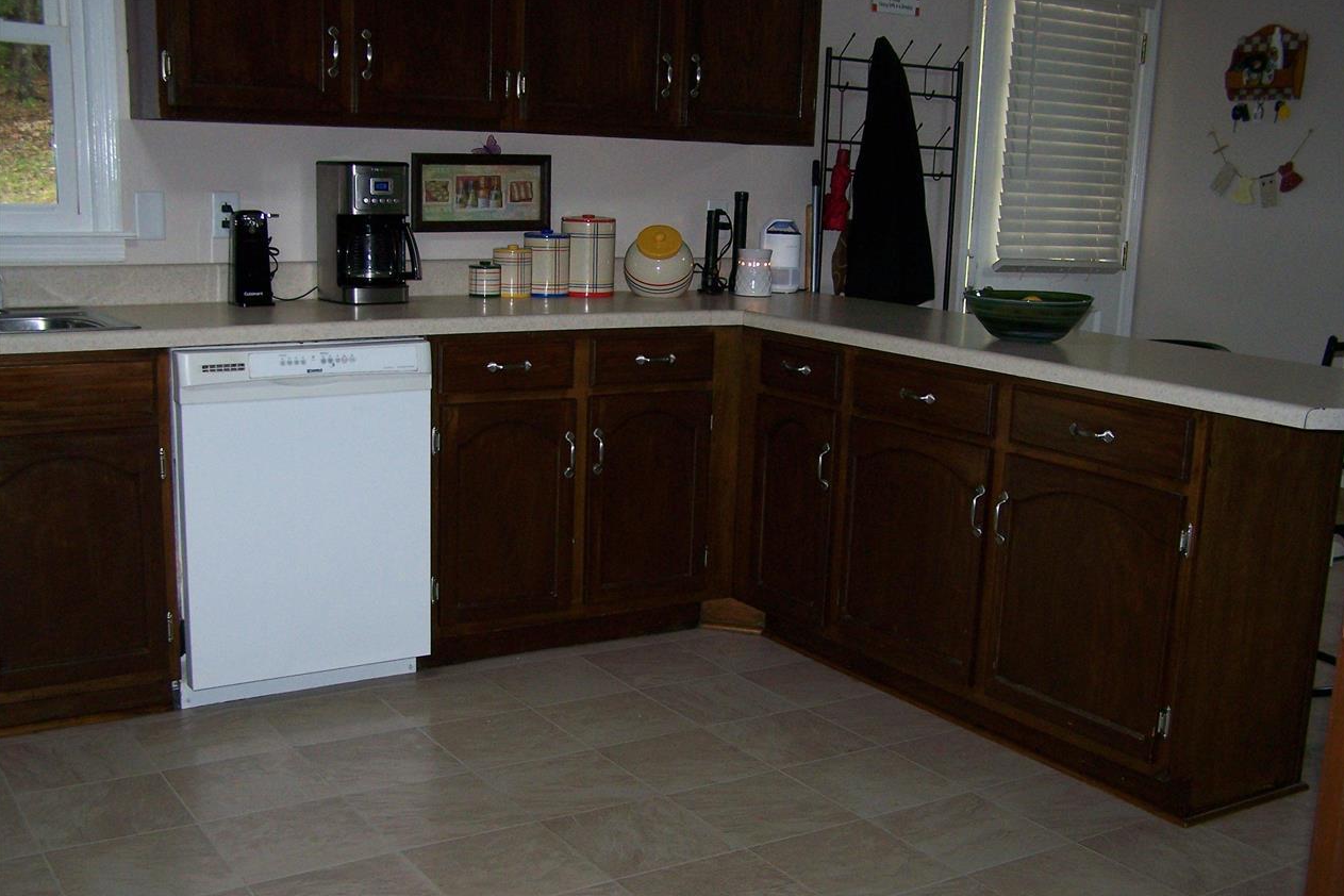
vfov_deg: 33.4
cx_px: 676
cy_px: 487
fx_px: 1493
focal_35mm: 40
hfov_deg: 48.5
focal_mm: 6.3
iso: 160
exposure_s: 1/60
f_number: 2.8
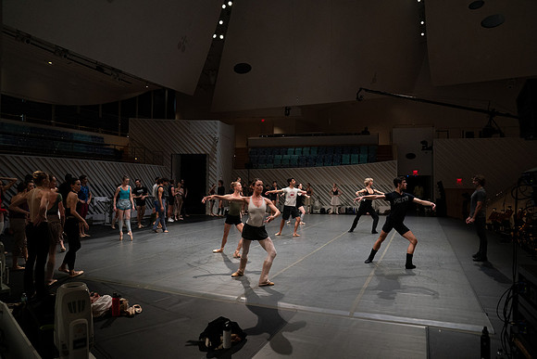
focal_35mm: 24
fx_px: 358
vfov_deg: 53.2
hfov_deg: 73.7
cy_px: 180
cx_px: 268
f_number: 4
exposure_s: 1/400
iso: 3200
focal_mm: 24
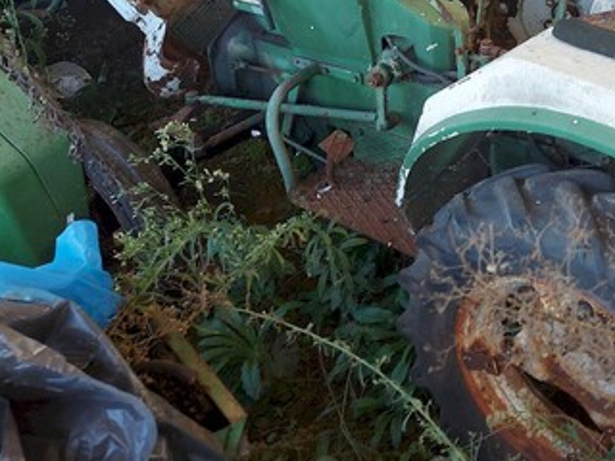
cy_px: 56
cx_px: 507
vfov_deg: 30.9
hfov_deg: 40.1
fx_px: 799
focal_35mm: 45
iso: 50
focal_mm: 5.23
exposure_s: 1/60
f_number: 1.8
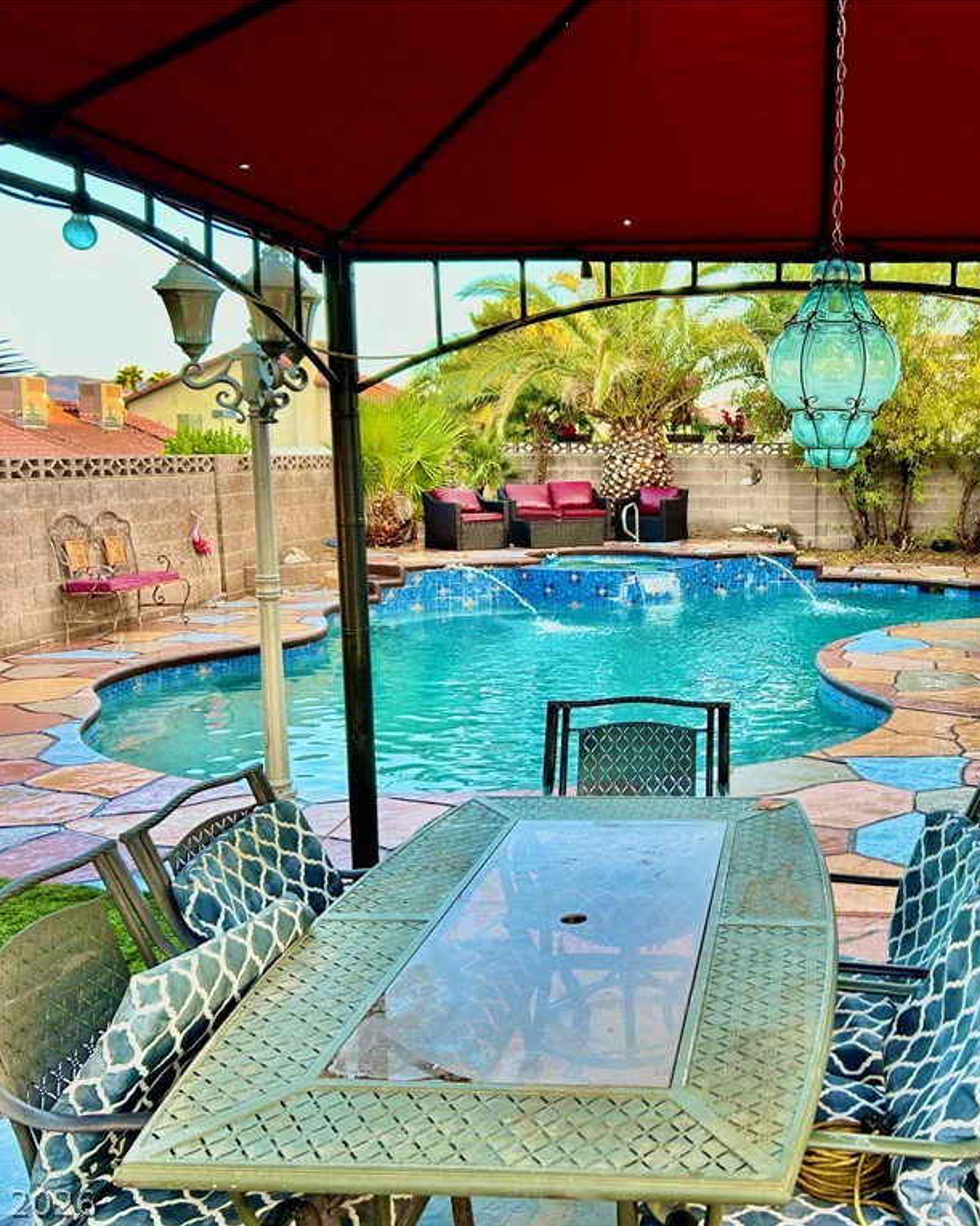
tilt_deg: -8.1
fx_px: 1233
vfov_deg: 52.9
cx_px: 743
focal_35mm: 34
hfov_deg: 42.0
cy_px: 613
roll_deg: -0.2
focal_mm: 5.7
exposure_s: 1/121
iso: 40
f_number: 1.5
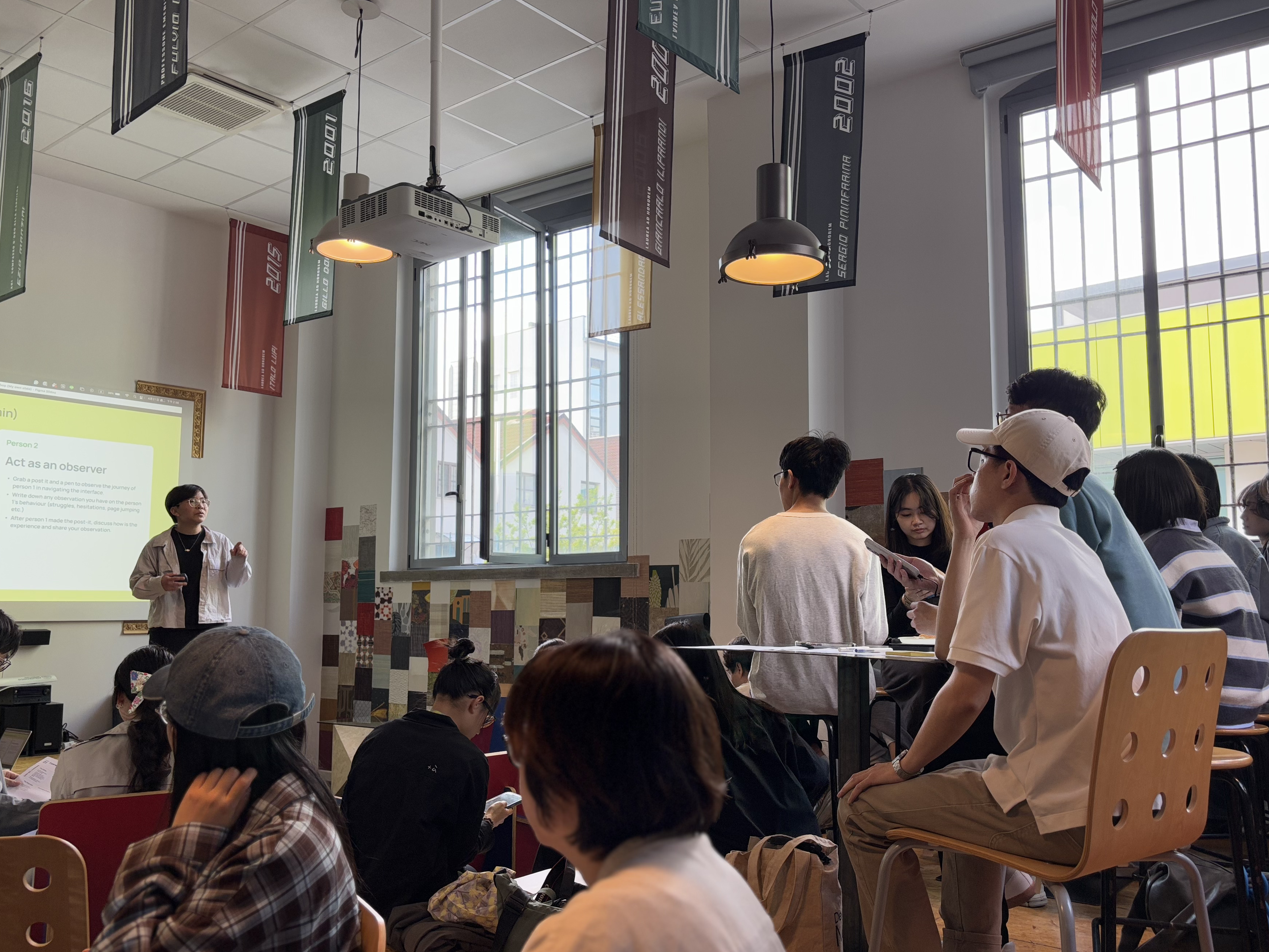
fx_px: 1100
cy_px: 478
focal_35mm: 30
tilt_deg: +5.9
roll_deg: +0.2
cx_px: 652
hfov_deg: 60.0
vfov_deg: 46.8
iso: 64
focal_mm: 5.96
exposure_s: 1/100
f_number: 1.6
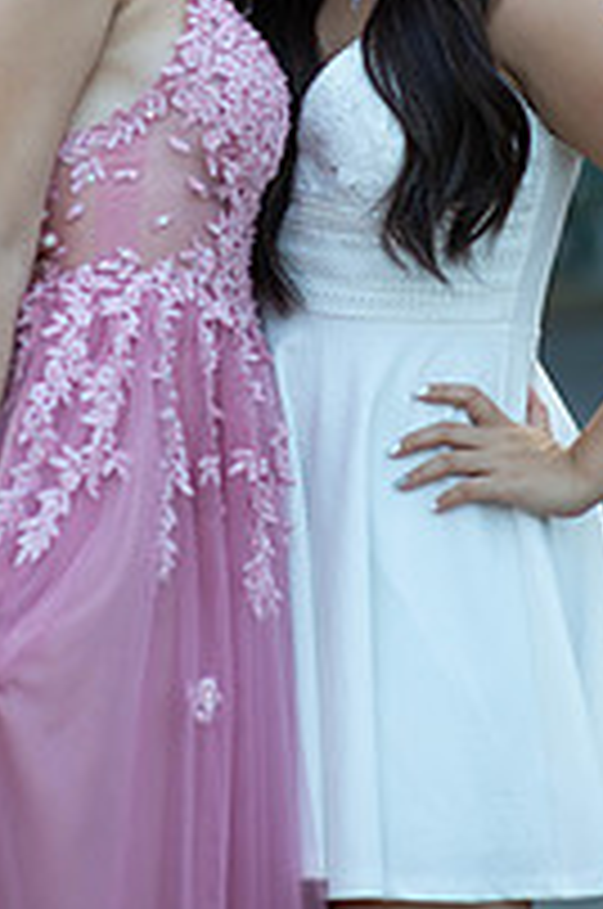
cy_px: 108
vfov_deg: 10.8
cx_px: 263
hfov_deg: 7.2
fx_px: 4765
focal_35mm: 189
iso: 250
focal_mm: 85
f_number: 2
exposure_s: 1/1000
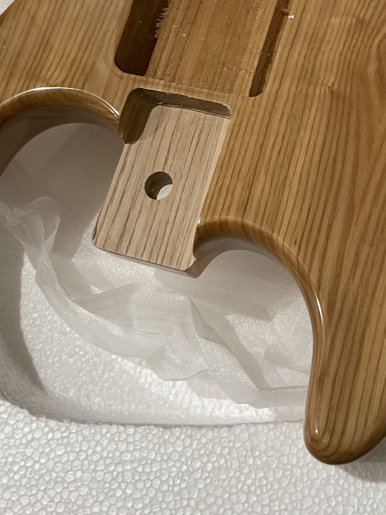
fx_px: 714
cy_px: 74
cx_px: 242
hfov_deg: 30.1
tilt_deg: -62.2
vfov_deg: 37.6
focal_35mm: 48
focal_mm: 4.2
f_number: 1.6
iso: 250
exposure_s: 1/60
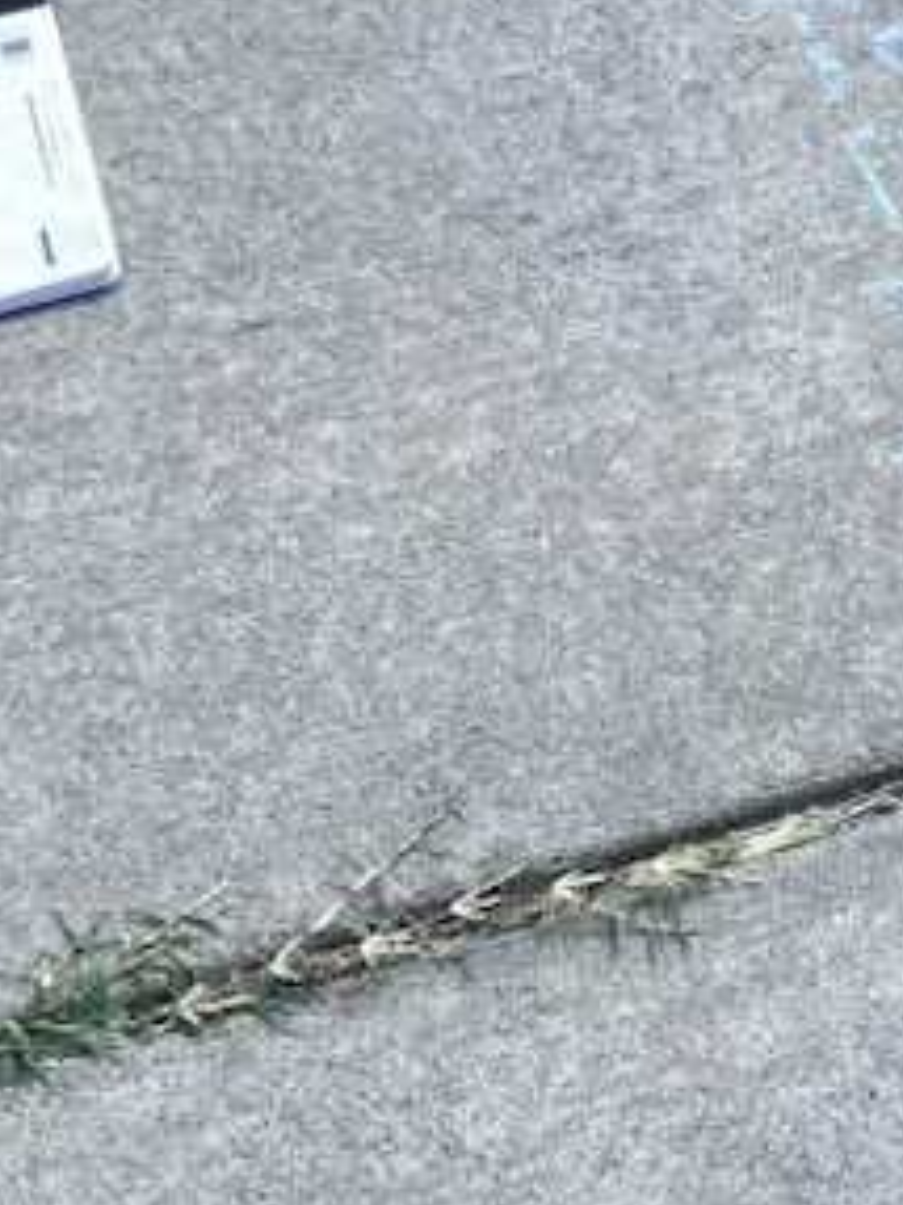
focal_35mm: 100
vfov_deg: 19.6
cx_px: 1340
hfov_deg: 13.9
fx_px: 3481
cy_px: 550
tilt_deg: -52.6
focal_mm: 3.99
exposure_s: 1/2114
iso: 32
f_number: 1.8
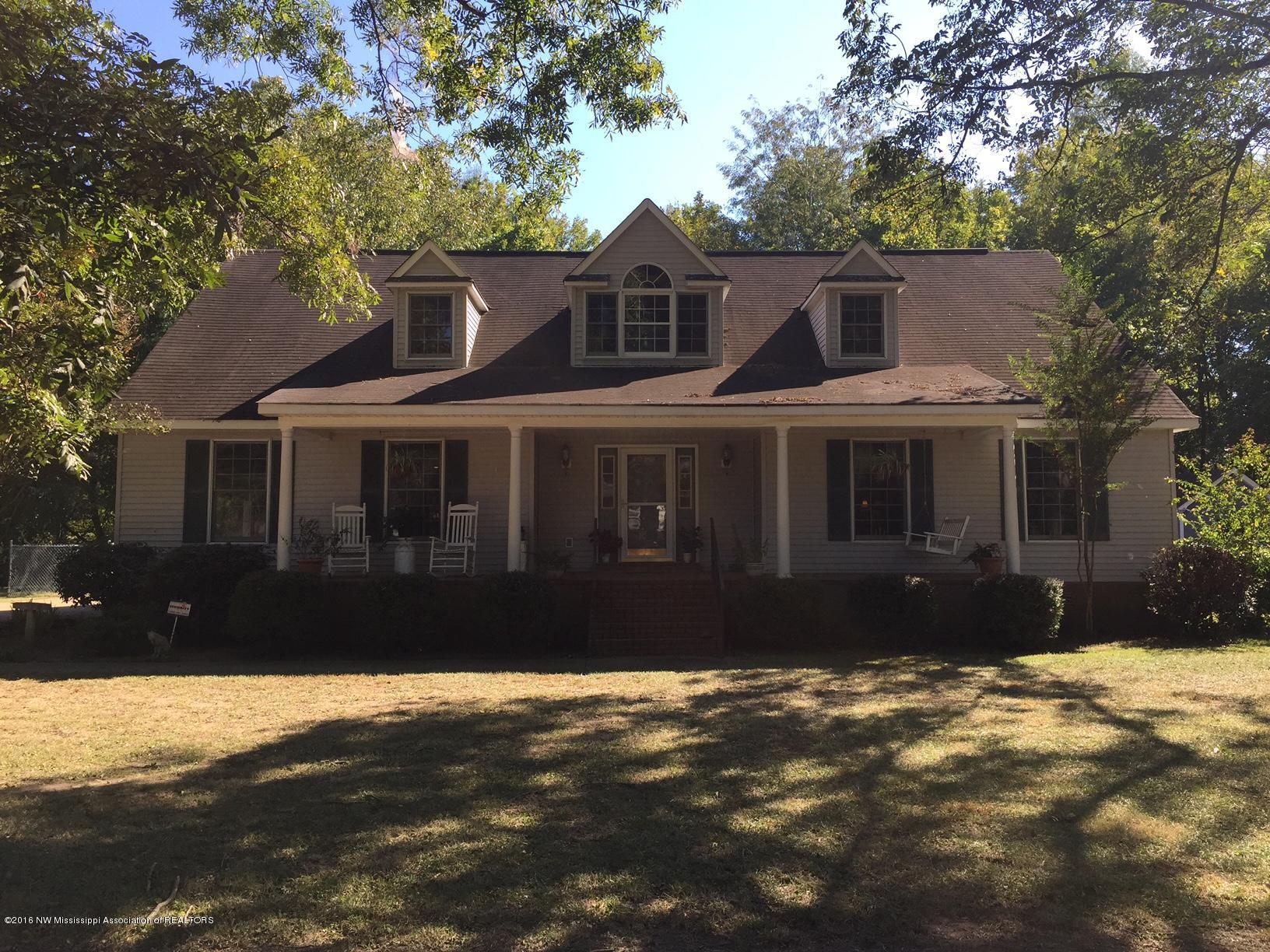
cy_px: 476
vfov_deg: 48.2
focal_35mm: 29
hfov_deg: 61.7
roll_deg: -1.3
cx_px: 635
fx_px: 1064
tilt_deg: +4.8
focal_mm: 4.15
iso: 32
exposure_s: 1/590
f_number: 2.2
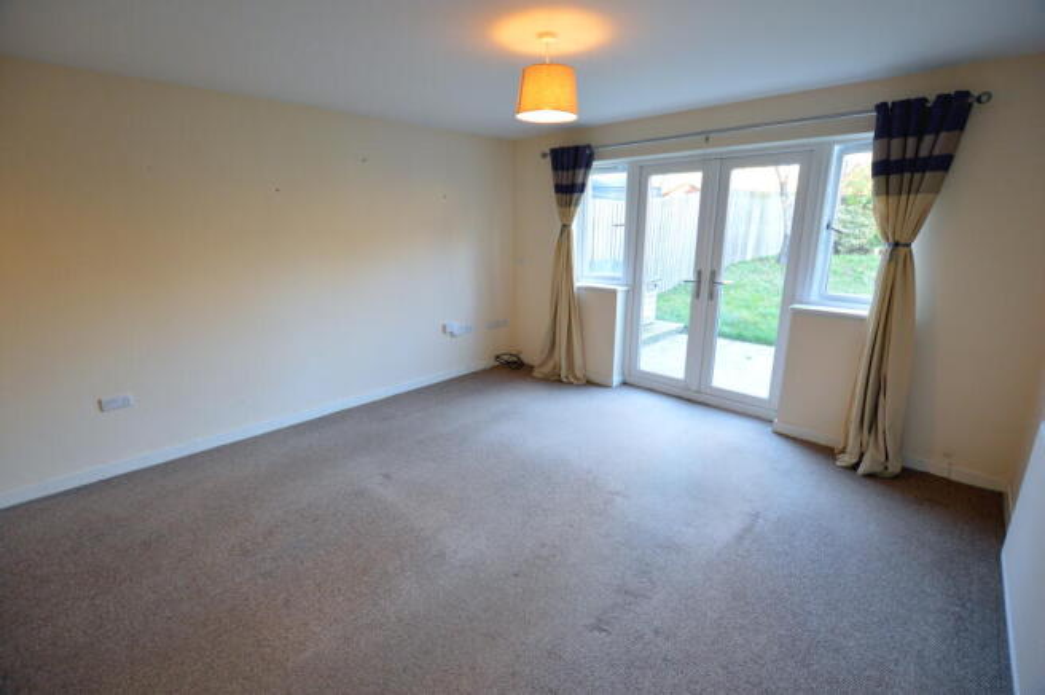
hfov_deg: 100.4
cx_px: 522
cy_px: 348
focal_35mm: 15
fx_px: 435
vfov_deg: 77.2
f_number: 3.5
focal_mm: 10
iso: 800
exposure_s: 1/60
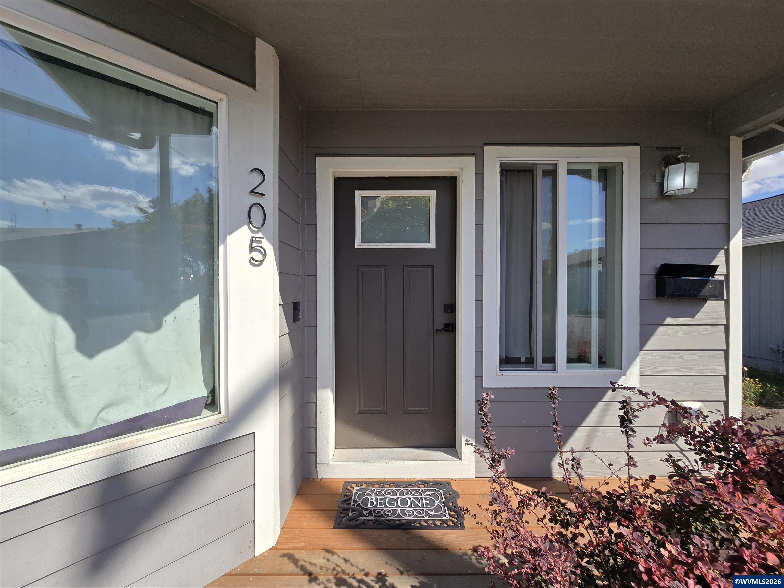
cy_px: 294
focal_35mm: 13
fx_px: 294
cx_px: 392
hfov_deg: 106.2
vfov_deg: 89.9
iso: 50
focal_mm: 2.2
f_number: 2.2
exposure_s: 1/2500
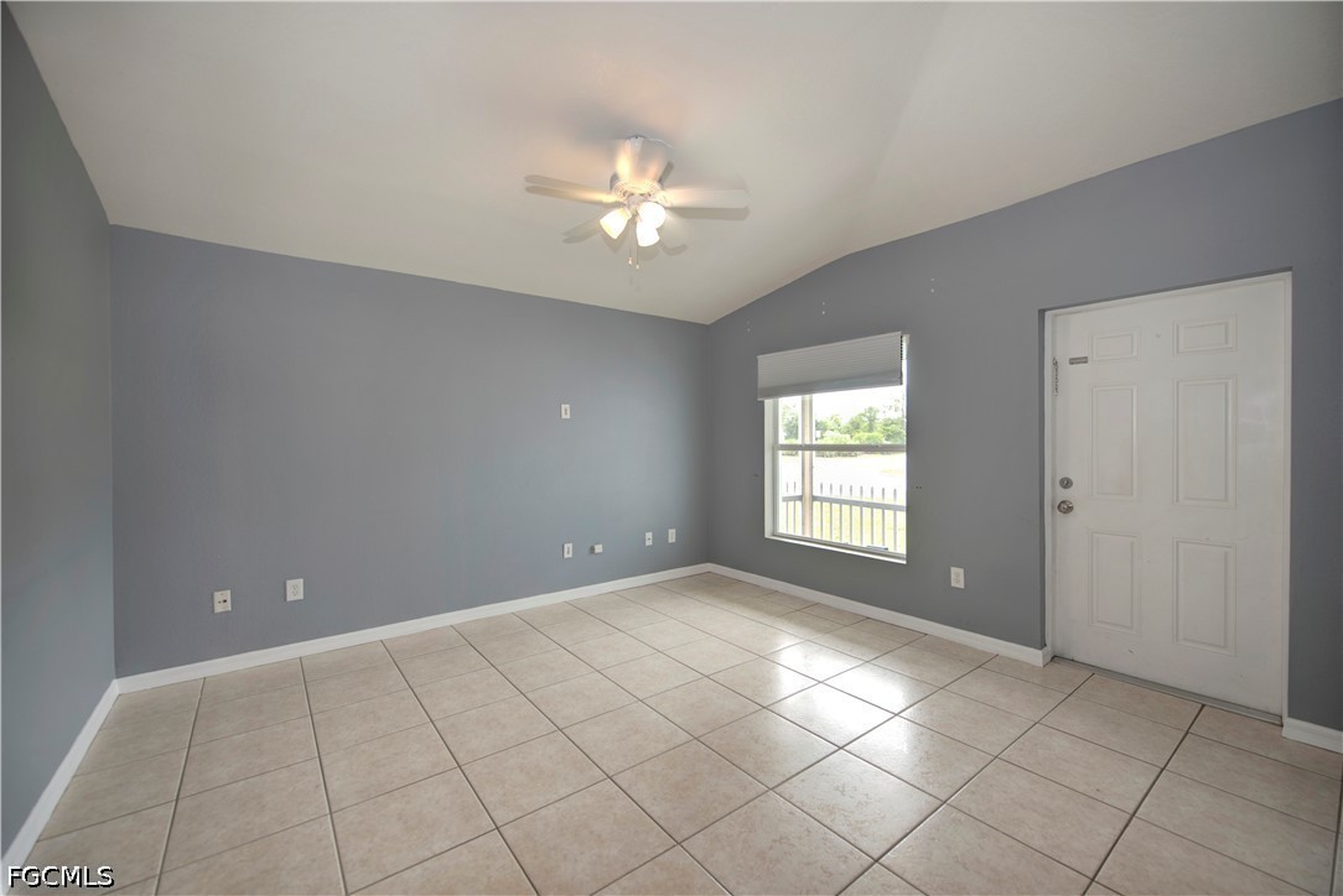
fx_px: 523
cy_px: 448
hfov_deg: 104.2
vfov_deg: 81.3
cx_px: 672
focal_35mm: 14
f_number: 4
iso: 100
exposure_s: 1/50
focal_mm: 14
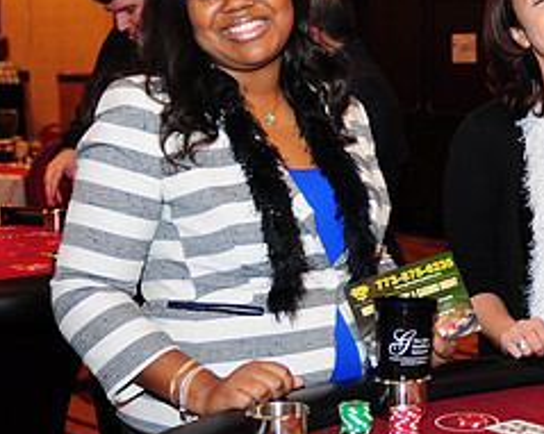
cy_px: 208
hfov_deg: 22.1
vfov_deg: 18.7
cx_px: 585
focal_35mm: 82
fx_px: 1320
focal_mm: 24
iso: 640
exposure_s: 1/60
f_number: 2.8
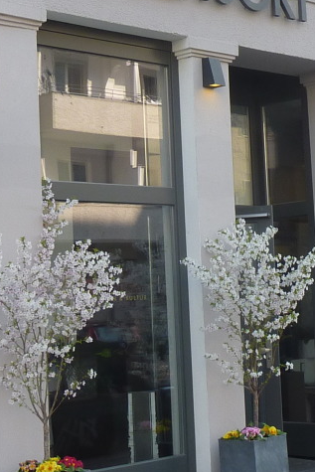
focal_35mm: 84
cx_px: 226
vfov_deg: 24.2
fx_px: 1102
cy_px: 196
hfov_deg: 16.2
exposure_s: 1/100
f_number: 4
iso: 80
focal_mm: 4.4
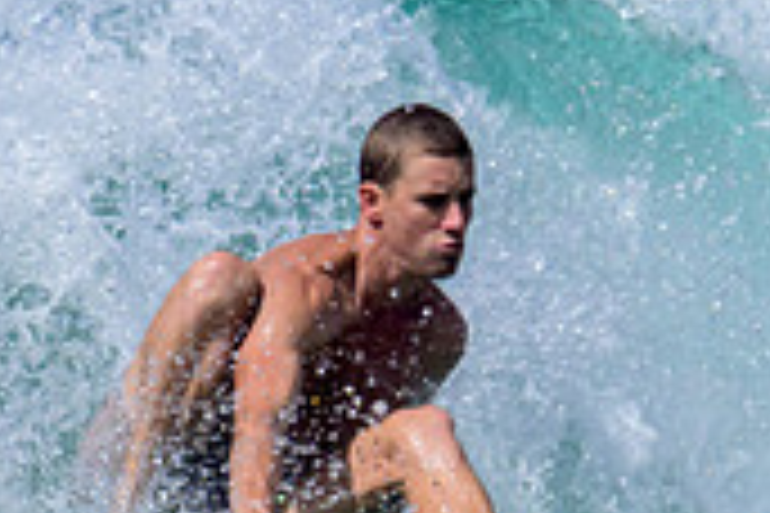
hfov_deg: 0.6
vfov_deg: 0.4
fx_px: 78962
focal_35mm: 3692
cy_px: 281
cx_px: 854
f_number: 16
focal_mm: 800
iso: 900
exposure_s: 1/2000
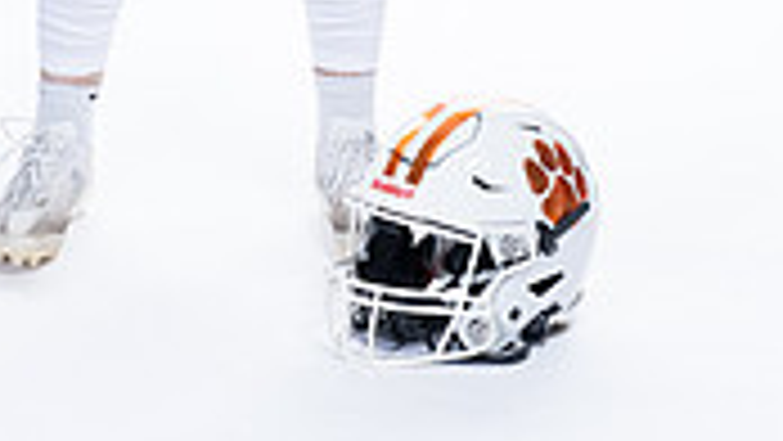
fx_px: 3198
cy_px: -518
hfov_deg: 13.9
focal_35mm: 154
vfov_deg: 7.5
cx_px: 243
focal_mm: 57
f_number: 5.6
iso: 400
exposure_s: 1/250
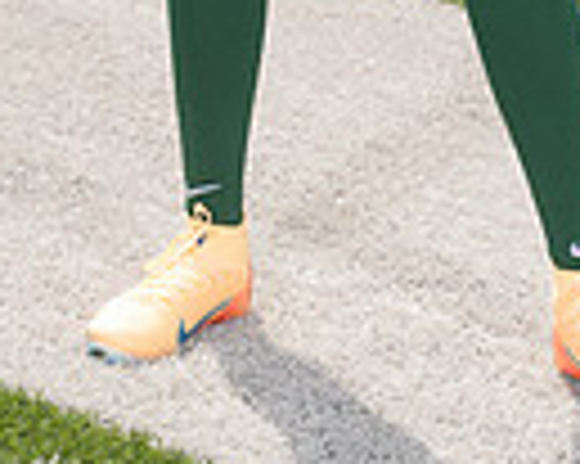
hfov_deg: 11.1
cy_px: -518
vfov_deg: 8.4
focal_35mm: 174
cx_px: 378
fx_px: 2985
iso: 100
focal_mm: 53
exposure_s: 1/200
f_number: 9
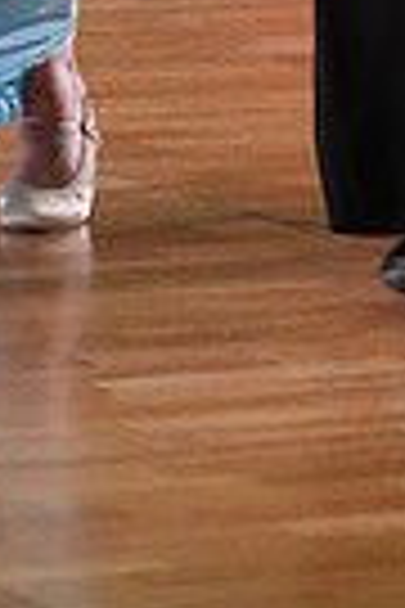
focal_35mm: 377
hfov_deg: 3.6
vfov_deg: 5.4
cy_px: -567
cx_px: 160
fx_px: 6361
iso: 3200
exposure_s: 1/200
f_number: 6.3
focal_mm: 88
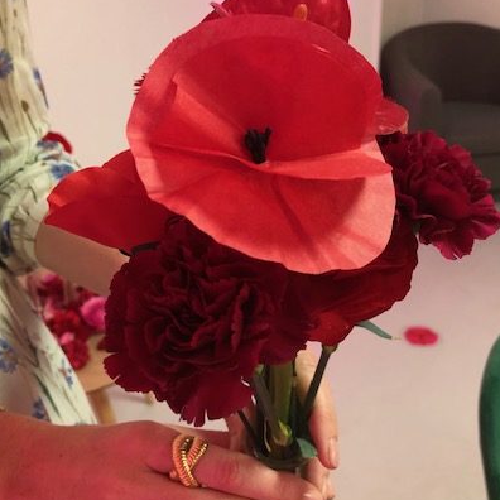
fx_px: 654
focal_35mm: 40
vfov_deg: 41.8
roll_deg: +0.4
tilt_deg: -29.3
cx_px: 260
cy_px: 235
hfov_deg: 41.9
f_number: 1.8
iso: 50
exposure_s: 1/17
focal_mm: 4
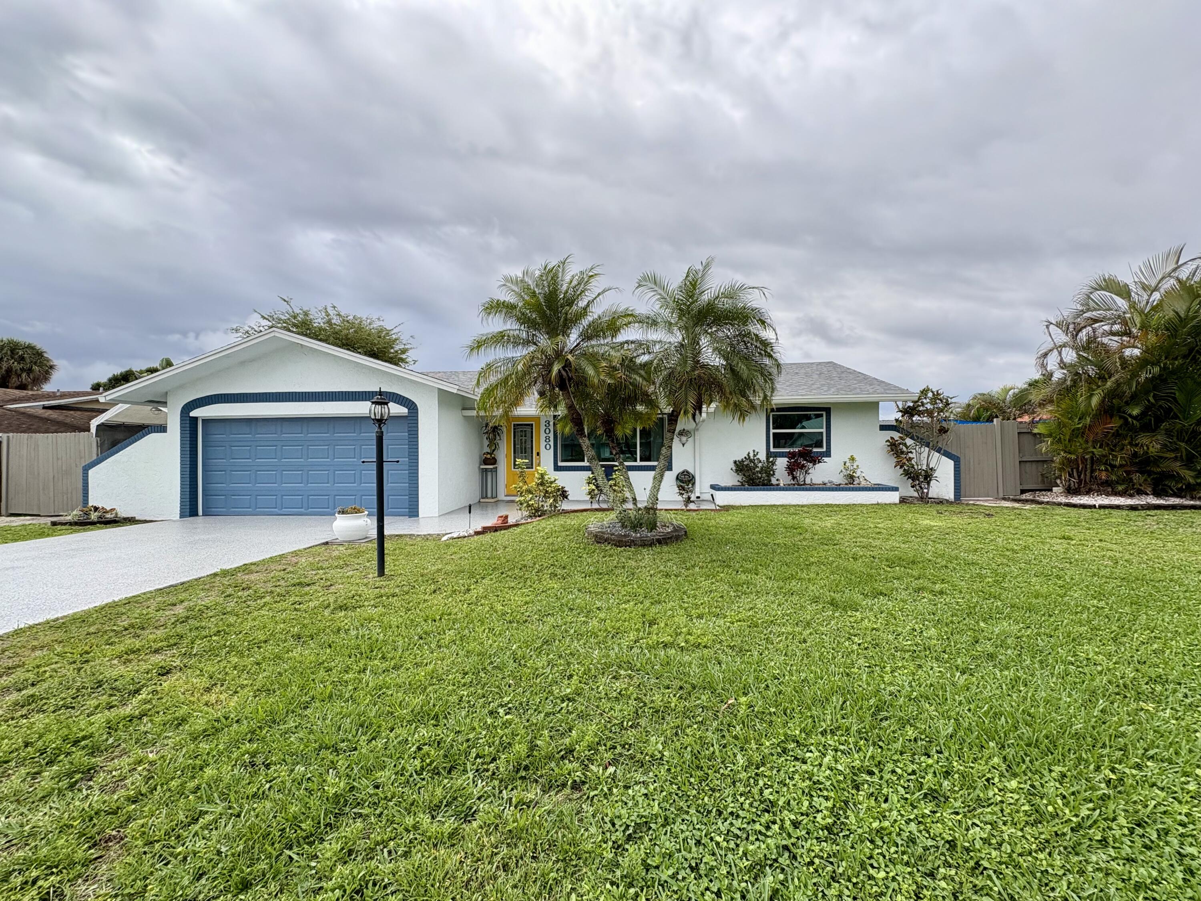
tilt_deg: +0.1
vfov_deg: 85.7
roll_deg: +1.0
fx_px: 486
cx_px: 600
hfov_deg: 102.1
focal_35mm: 14
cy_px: 450
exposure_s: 1/416
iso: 40
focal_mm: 2.22
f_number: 2.2
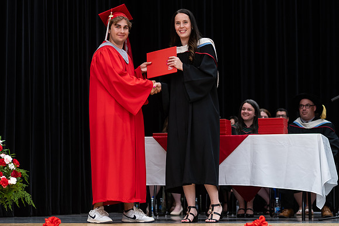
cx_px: 135
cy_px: 129
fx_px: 1037
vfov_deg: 12.5
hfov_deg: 18.6
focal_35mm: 110
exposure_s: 1/200
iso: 1000
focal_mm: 85
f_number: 2.8
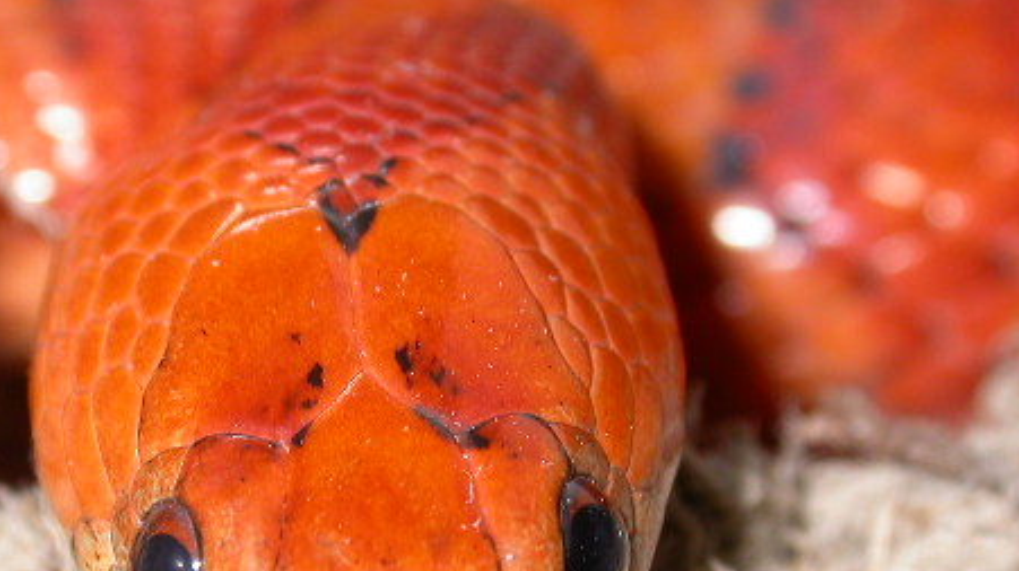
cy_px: 447
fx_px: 5724
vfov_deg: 5.7
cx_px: 389
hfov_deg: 10.2
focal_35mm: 212
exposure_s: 1/250
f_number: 6.8
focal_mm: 28.4
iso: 100
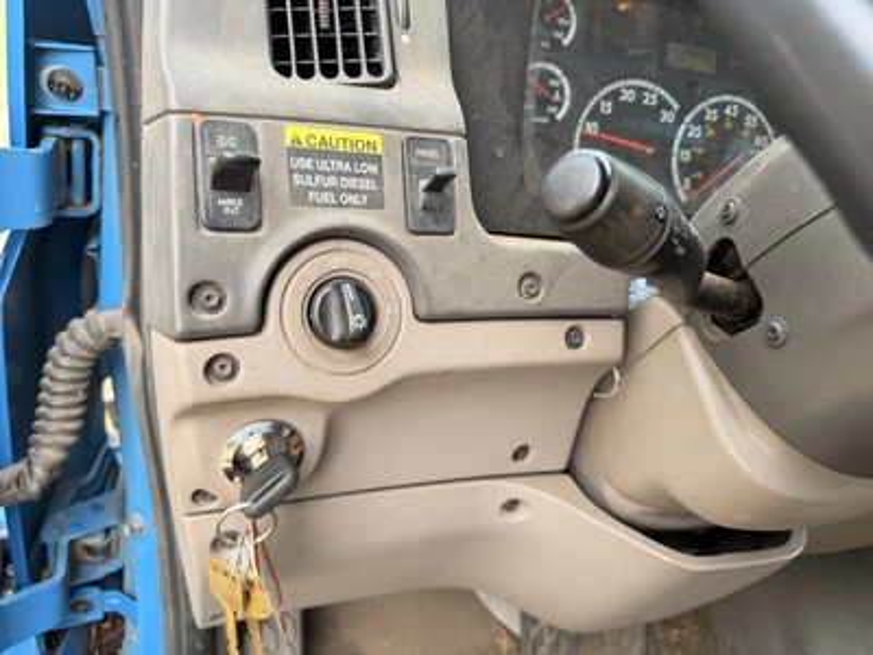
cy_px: 328
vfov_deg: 56.8
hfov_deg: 71.6
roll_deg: -11.1
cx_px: 436
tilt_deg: -27.5
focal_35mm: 24
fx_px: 605
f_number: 1.78
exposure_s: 1/308
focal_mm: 6.76
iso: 64
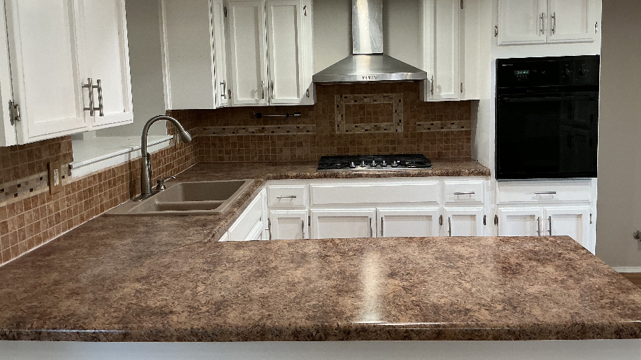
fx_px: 578
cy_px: 150
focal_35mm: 34
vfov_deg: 34.5
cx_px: 331
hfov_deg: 58.0
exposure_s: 1/60
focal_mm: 3
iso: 100
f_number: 1.8
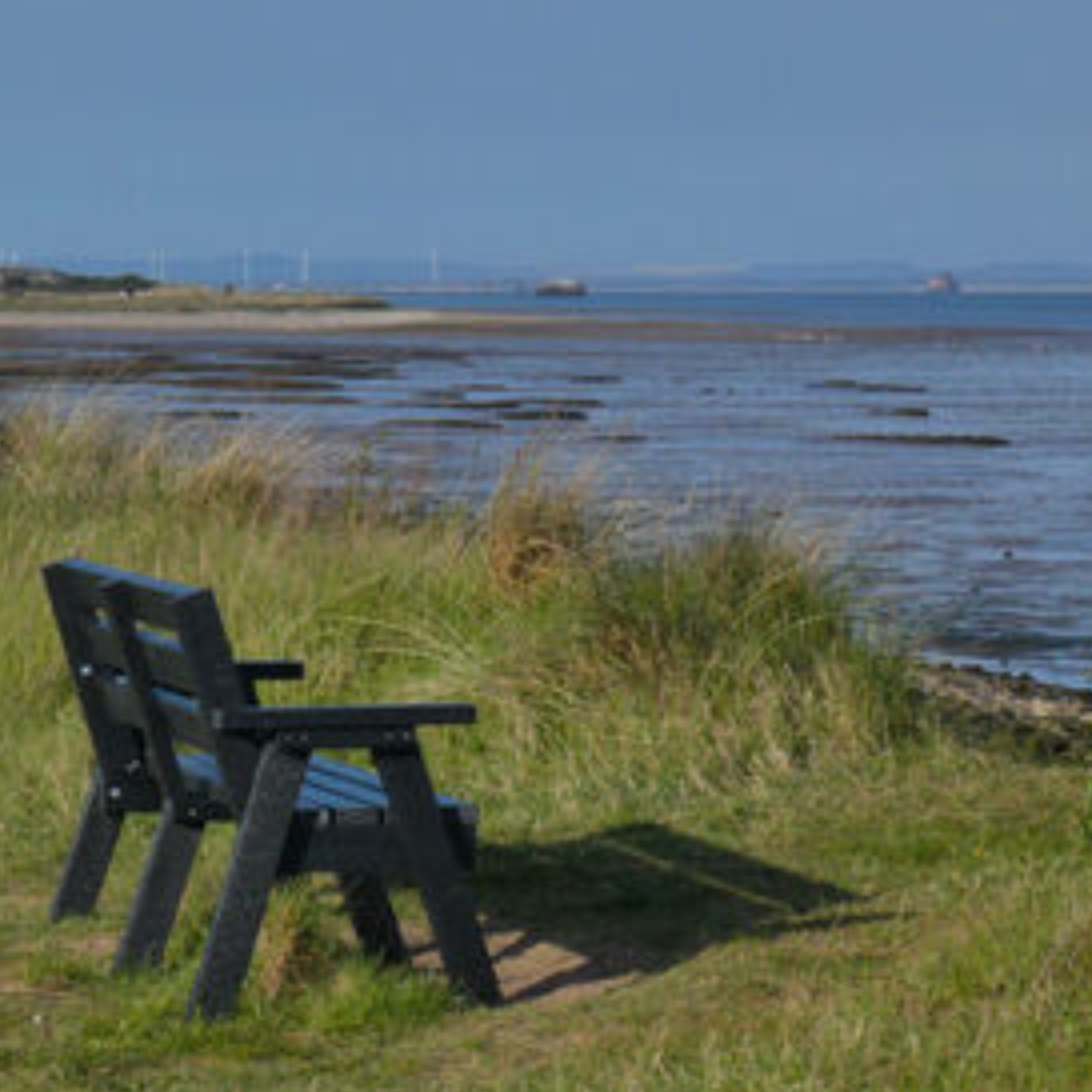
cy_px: 630
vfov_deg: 11.3
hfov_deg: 11.2
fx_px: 5532
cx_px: 278
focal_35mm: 155
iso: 320
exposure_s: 1/800
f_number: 7.1
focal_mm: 19.2
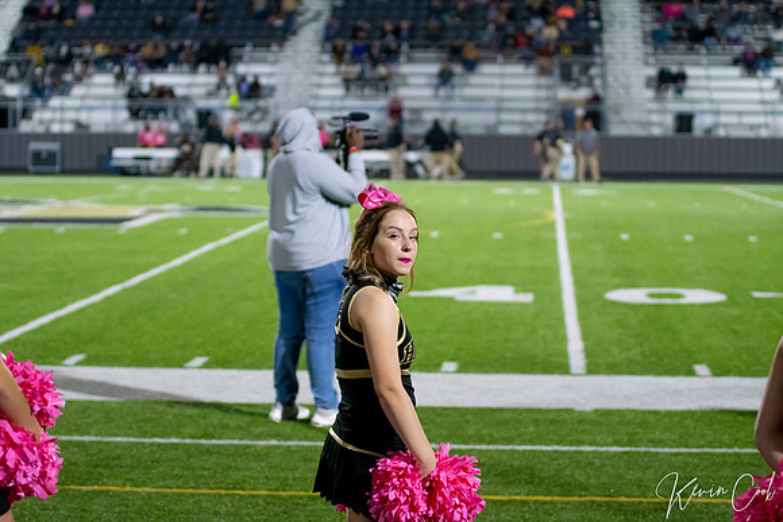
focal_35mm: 105
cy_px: 261
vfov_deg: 13.0
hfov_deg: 19.5
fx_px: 2284
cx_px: 392
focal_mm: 70
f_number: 2.8
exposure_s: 1/640
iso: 3200
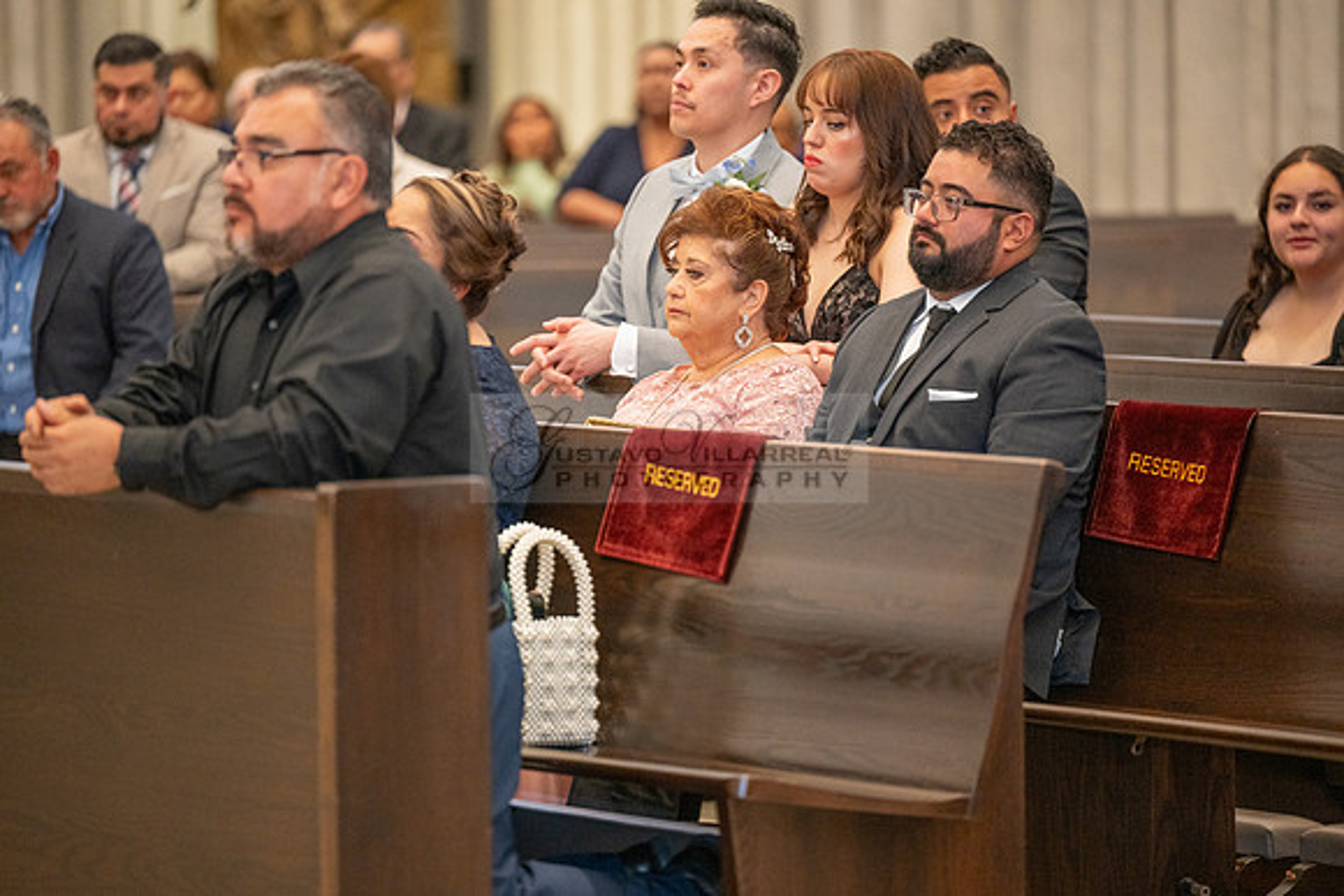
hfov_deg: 10.3
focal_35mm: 200
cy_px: 448
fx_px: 7468
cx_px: 672
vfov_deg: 6.9
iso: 1600
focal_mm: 200
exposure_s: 1/200
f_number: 2.8
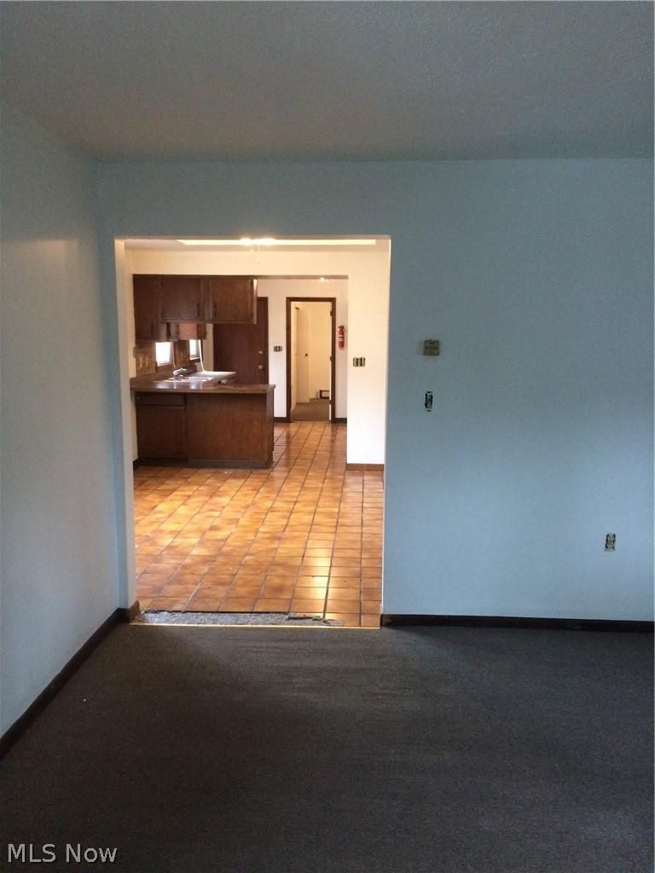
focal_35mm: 29
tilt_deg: -11.3
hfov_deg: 48.2
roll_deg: -0.3
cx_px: 328
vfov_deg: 61.7
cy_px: 436
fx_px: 732
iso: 250
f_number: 2.2
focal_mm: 4.15
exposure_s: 1/30
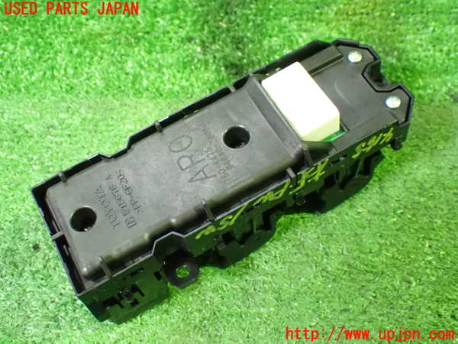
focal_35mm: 50
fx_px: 662
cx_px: 229
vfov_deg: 29.1
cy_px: 172
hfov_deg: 38.2
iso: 1600
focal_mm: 9.01
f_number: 3.2
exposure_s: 1/30
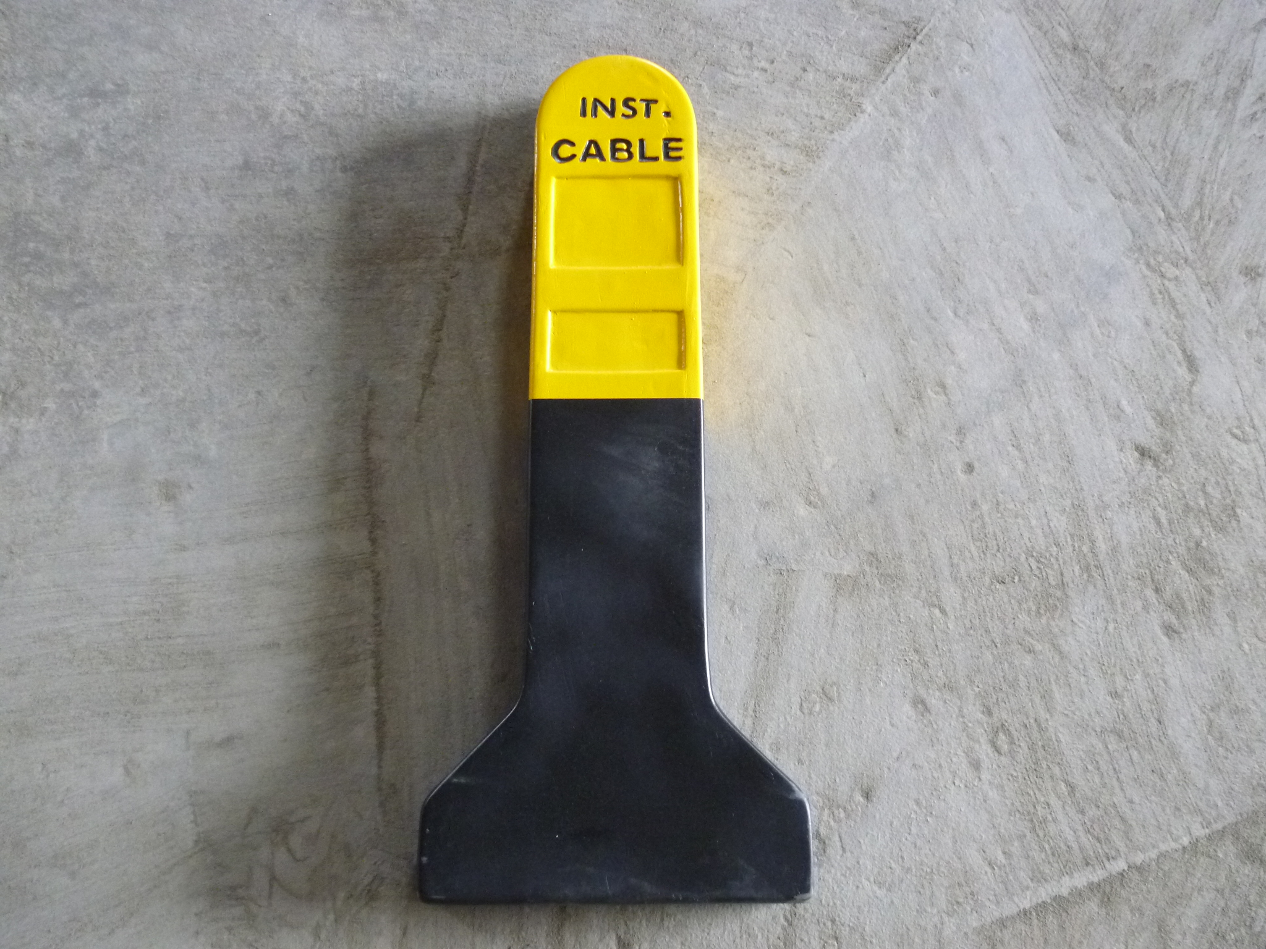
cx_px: 633
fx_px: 1024
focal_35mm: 28
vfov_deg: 49.7
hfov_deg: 63.4
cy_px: 474
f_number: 3.1
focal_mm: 5
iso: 400
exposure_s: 1/20
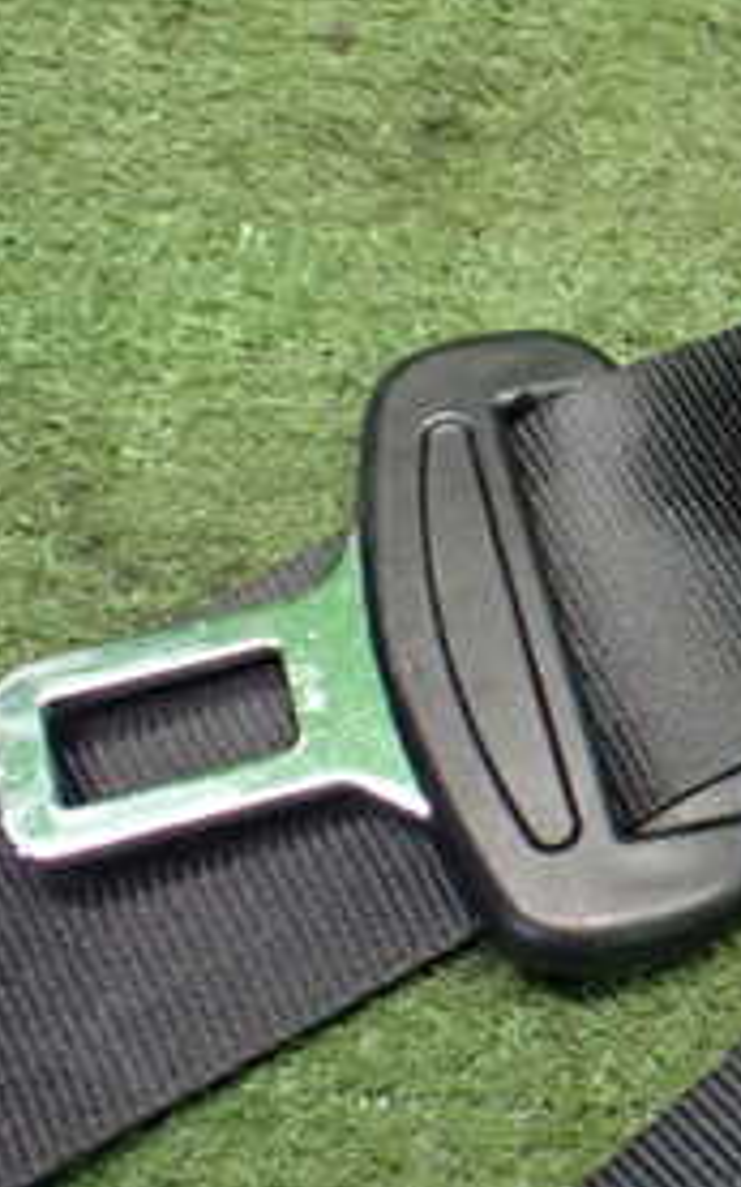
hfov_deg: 17.0
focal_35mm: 69
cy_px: 506
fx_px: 2231
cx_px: 1114
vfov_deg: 29.7
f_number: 2.3
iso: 800
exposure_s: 1/80
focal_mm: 5.4
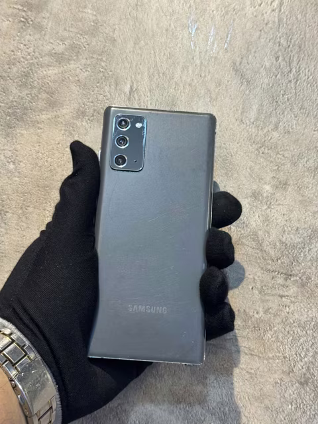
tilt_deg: +6.8
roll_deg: -14.4
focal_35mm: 48
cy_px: 212
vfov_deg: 39.7
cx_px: 159
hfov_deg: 30.3
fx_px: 588
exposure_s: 1/50
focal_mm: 6.76
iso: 100
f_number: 1.78
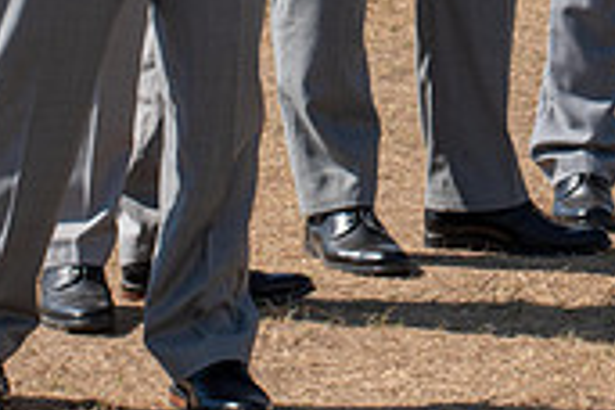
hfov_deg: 5.8
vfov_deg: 3.8
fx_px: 6098
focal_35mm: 357
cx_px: 561
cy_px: -264
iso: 100
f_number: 10
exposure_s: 1/200
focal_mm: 70
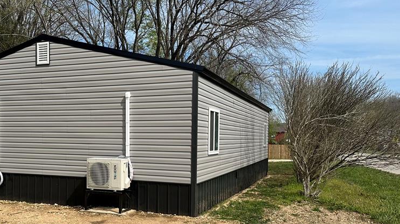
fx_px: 382
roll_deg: -1.5
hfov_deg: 54.3
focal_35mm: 36
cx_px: 138
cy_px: 145
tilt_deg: -1.7
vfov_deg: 32.6
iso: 80
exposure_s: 1/5263
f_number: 1.78
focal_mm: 6.86
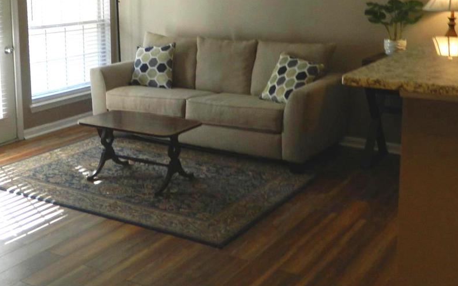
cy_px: 59
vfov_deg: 25.9
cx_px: 182
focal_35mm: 49
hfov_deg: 40.9
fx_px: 612
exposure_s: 1/30
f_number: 3.1
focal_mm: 4.5
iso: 125
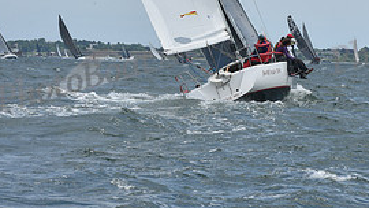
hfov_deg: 10.1
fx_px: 2094
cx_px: 260
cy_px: -152
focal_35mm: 214
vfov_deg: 5.6
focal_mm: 95
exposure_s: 1/1000
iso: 250
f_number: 9
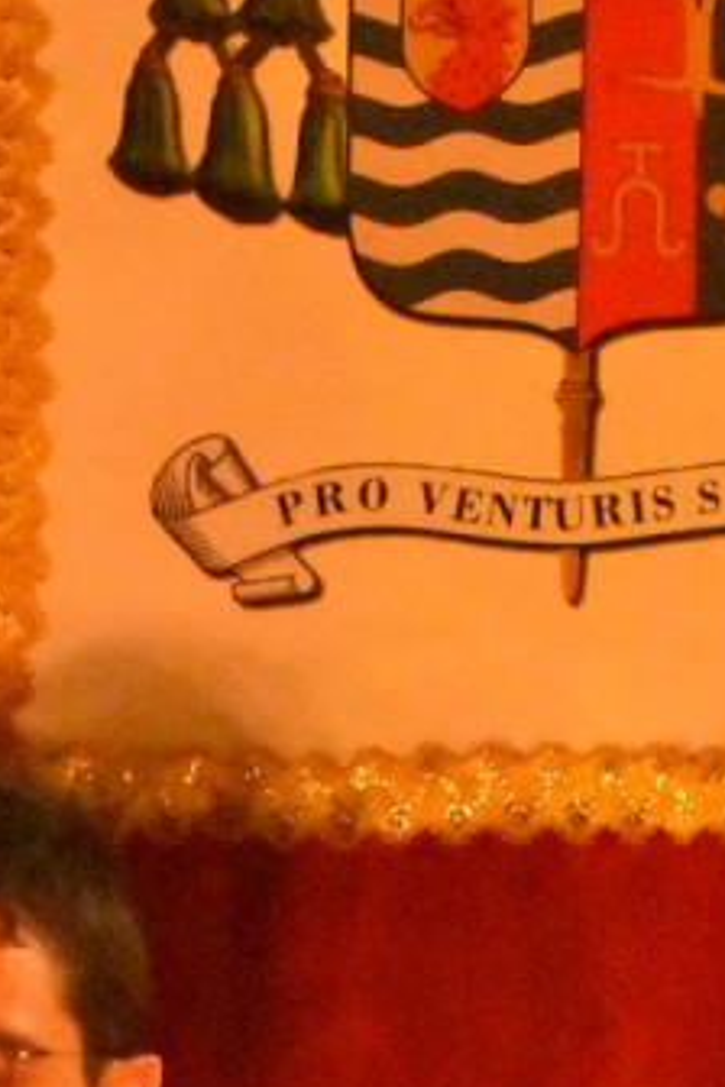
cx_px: -353
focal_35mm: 169
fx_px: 5093
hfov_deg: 8.0
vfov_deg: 11.6
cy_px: 1737
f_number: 4.2
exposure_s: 1/60
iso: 25600
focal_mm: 35
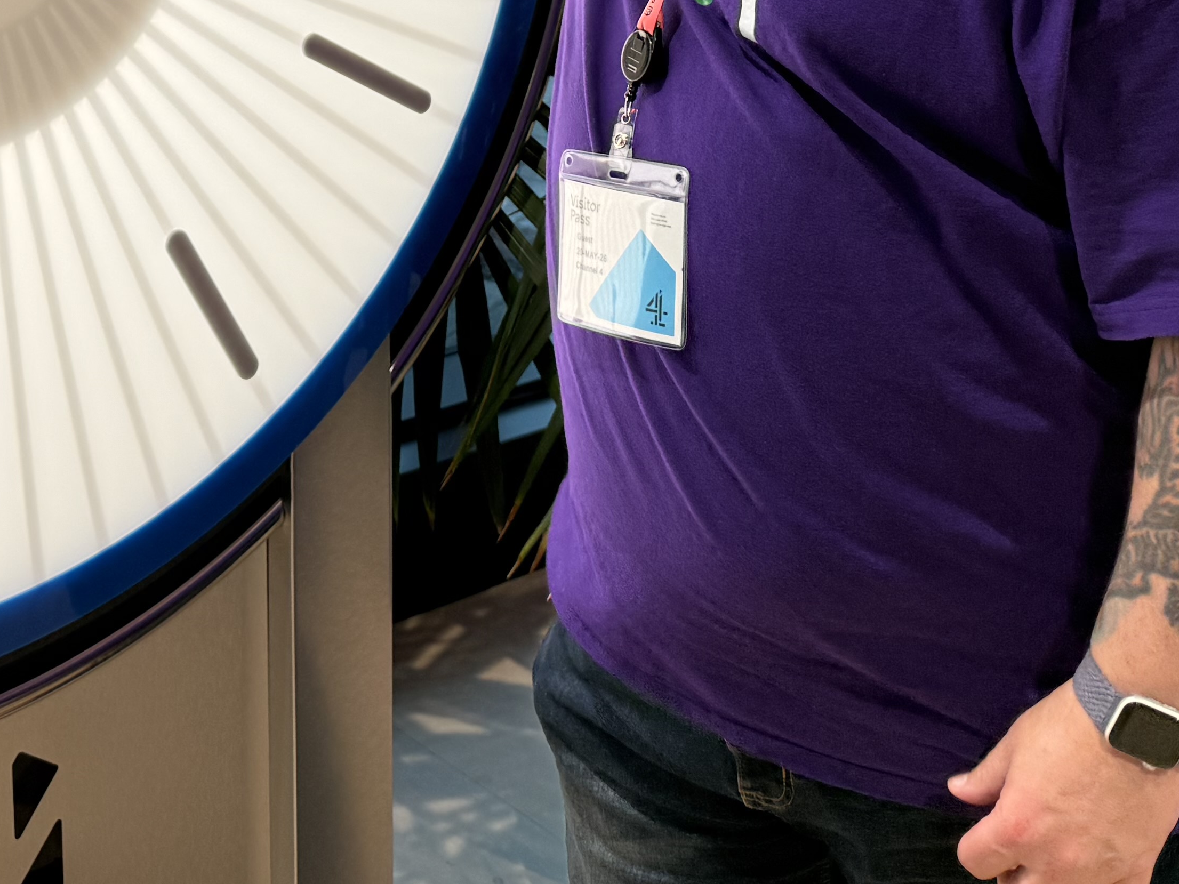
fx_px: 2112
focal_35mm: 62
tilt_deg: -8.7
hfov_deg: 30.7
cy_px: -226
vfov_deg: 21.6
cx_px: 298
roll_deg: +1.6
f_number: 1.78
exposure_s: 1/100
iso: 80
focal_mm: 6.76
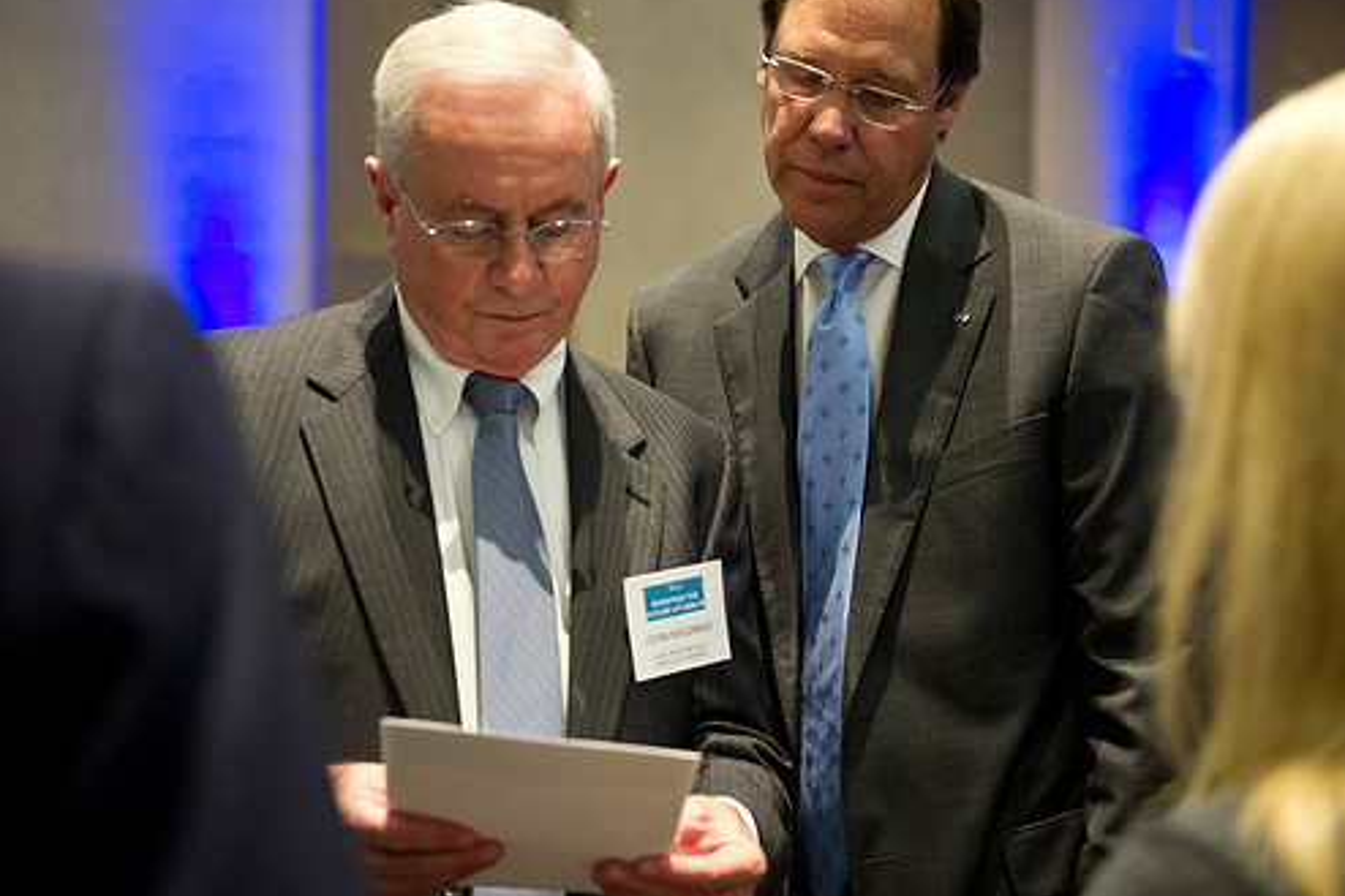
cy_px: 419
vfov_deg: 22.2
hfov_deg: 32.9
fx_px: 2278
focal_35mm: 61
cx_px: 741
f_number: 2.8
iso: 2500
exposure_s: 1/100
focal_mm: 52
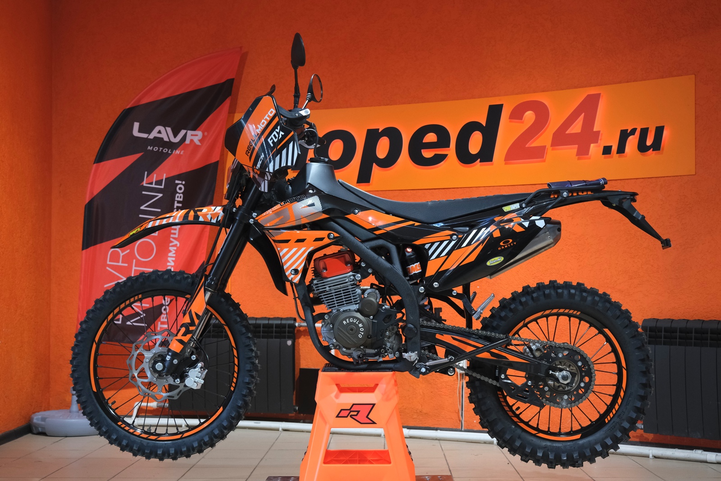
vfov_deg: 26.5
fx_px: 1021
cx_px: 360
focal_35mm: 51
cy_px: 240
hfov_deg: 38.9
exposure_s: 1/100
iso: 1600
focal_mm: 34.2
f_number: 4
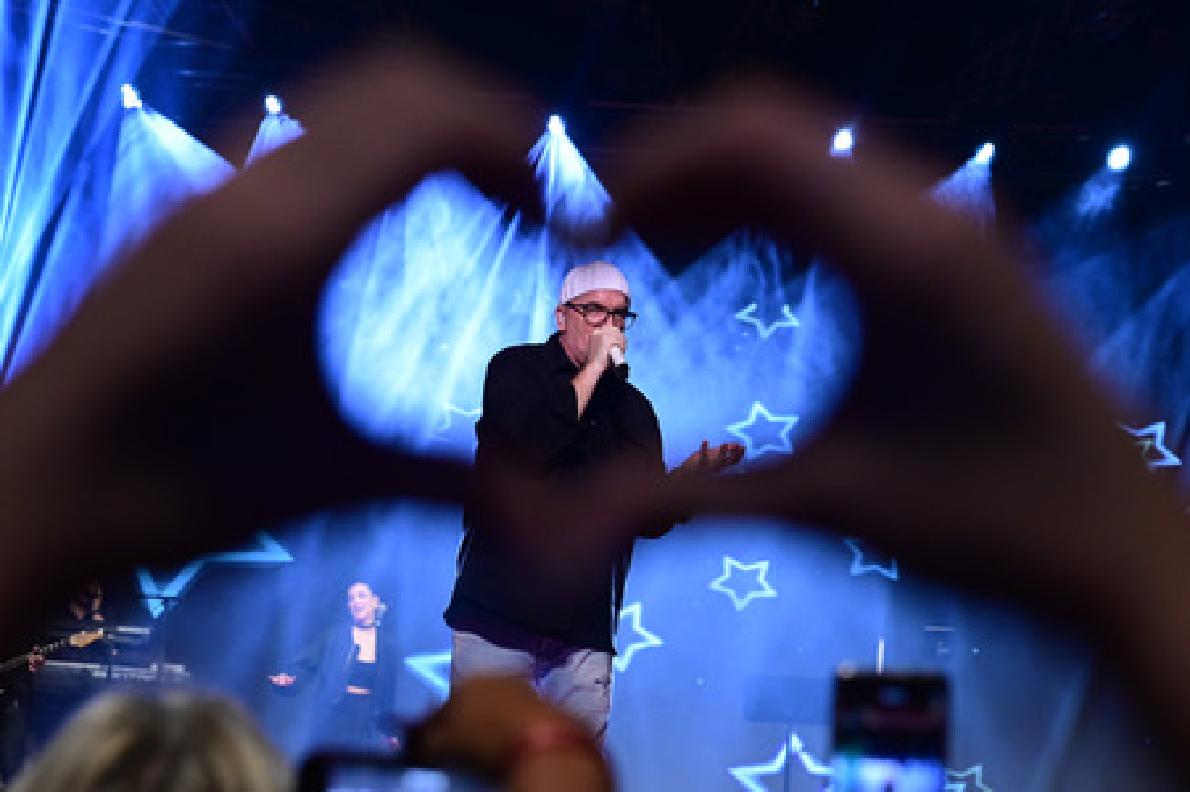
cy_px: 396
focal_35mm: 70
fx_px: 2312
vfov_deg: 19.4
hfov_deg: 28.9
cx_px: 595
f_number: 4.5
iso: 4000
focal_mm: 70
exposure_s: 1/320
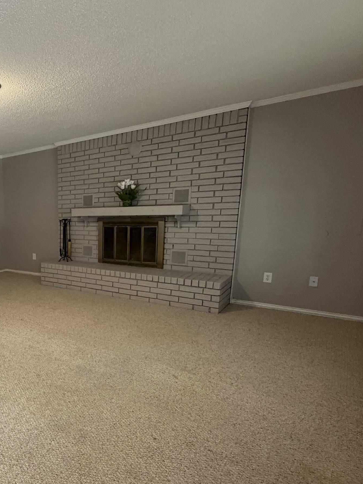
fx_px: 336
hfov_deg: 47.1
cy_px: 273
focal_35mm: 24
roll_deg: +3.5
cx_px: -2
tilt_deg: -10.6
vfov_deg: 71.3
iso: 400
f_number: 2.2
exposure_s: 1/60
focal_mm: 2.22
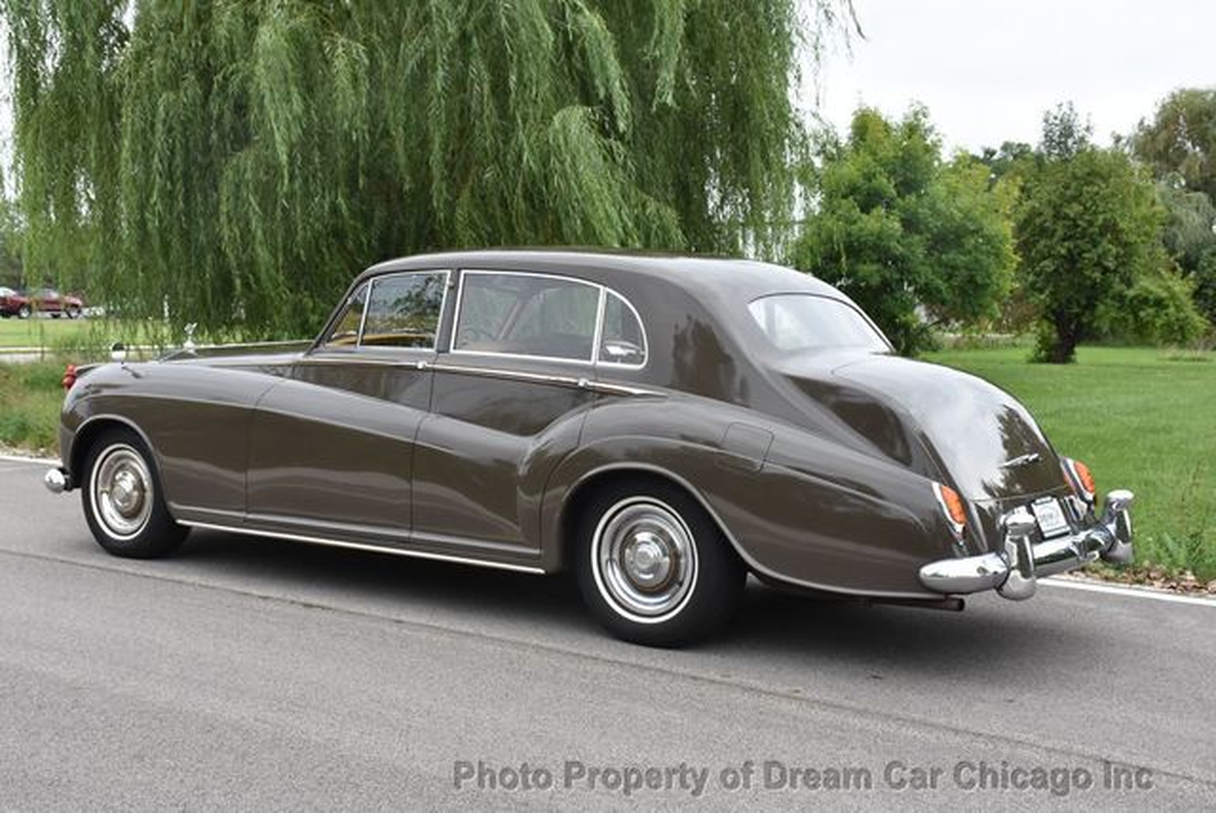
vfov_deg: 29.9
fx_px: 1521
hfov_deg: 43.6
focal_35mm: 45
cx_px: 608
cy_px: 406
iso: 800
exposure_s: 1/400
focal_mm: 30
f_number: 8
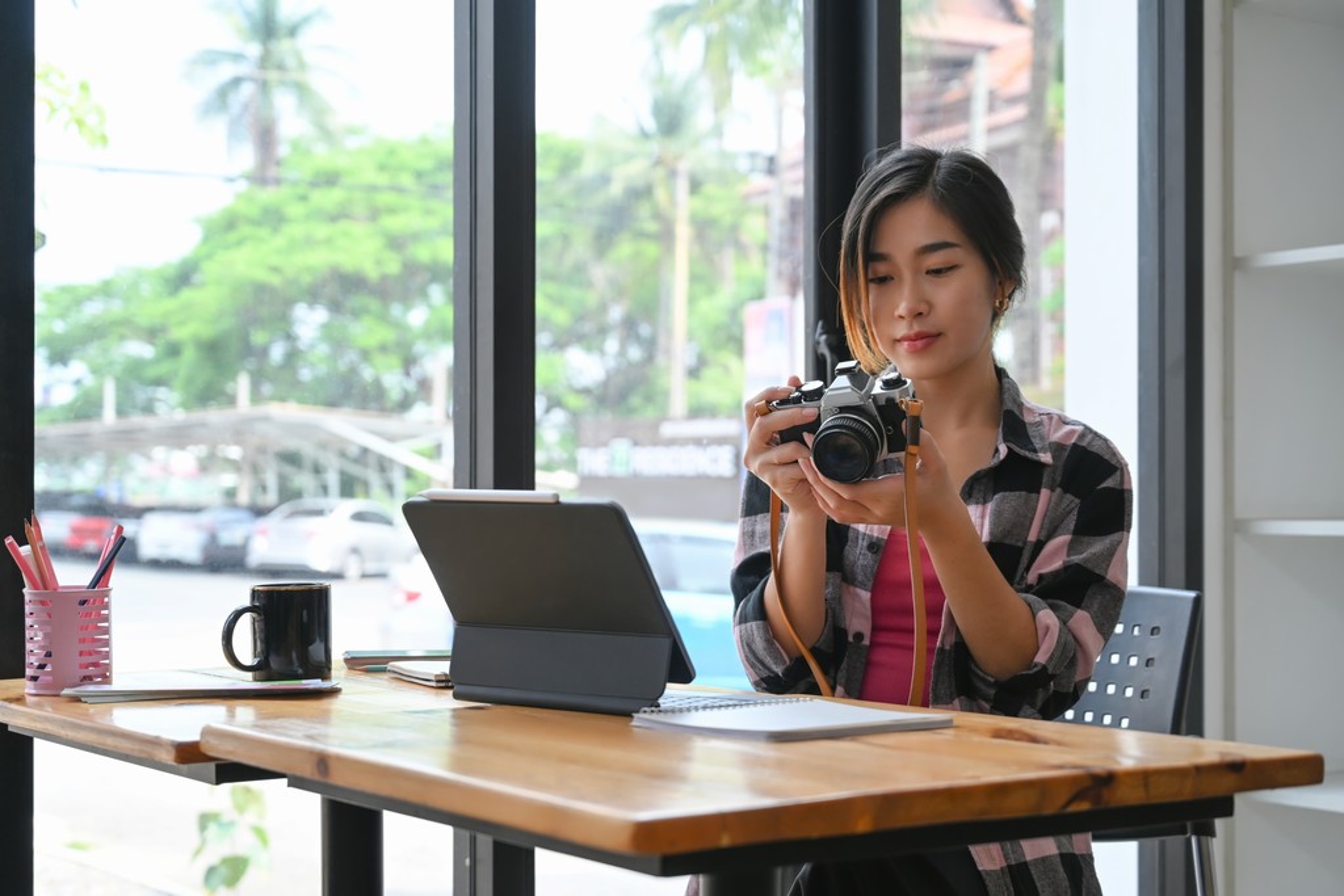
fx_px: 1979
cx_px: 672
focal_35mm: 53
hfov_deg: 37.5
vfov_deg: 25.5
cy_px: 448
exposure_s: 1/400
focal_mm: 53
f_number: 4
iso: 400
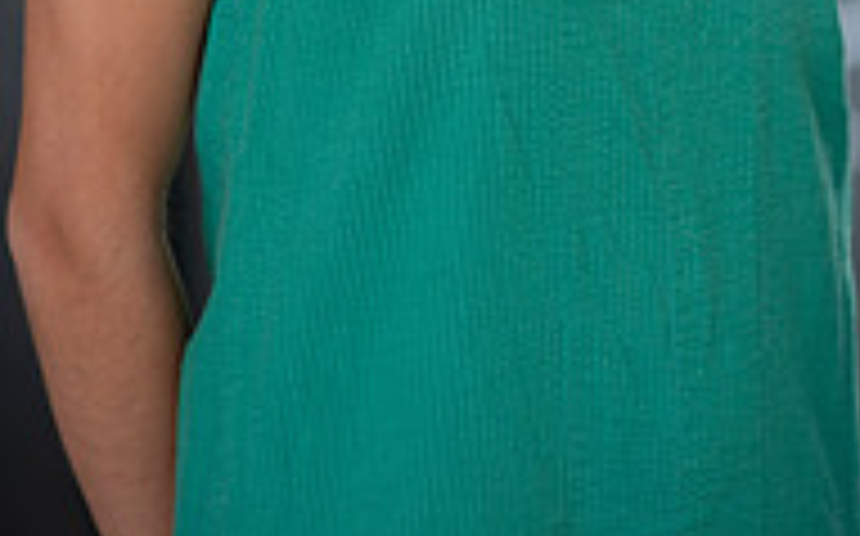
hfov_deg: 10.3
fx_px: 4777
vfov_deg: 6.3
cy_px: -455
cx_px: 450
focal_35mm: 204
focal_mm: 85
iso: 200
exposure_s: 1/320
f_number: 2.5
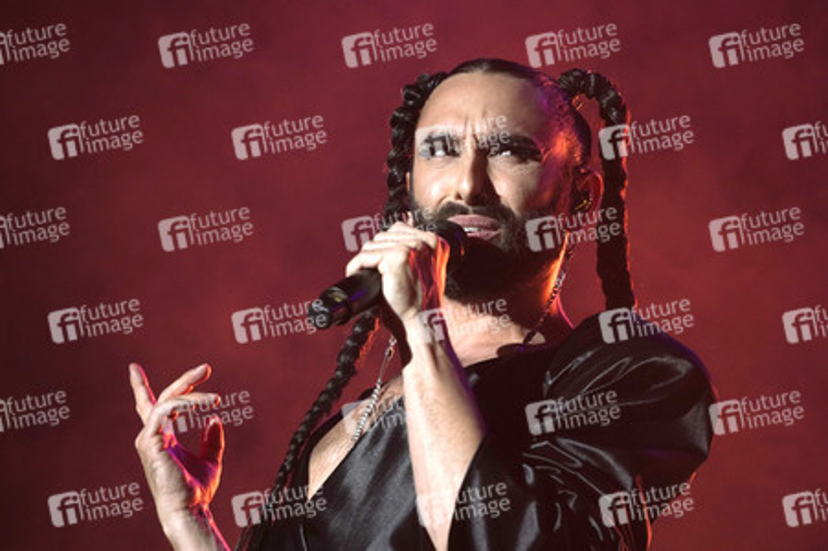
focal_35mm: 200
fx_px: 4597
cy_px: 276
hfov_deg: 10.3
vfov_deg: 6.9
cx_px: 414
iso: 2000
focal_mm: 200
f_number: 5.6
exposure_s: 1/250
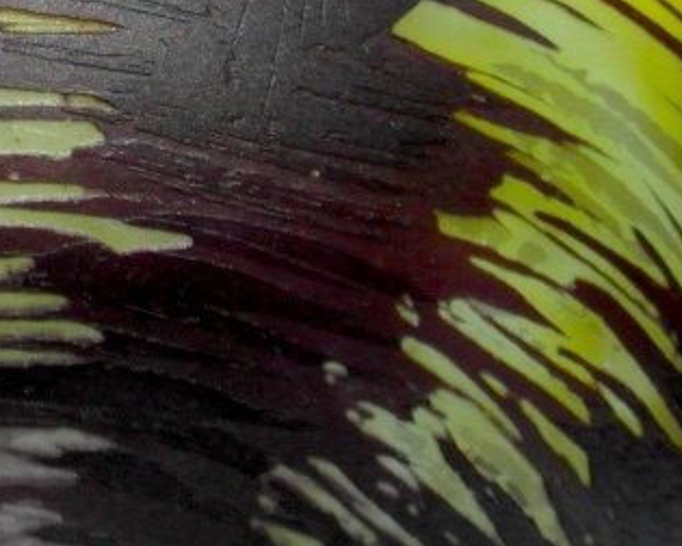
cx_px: -100
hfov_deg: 9.7
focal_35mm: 197
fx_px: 3976
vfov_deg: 7.8
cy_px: -143
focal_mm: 8.7
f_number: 6
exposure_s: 1/500
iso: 80
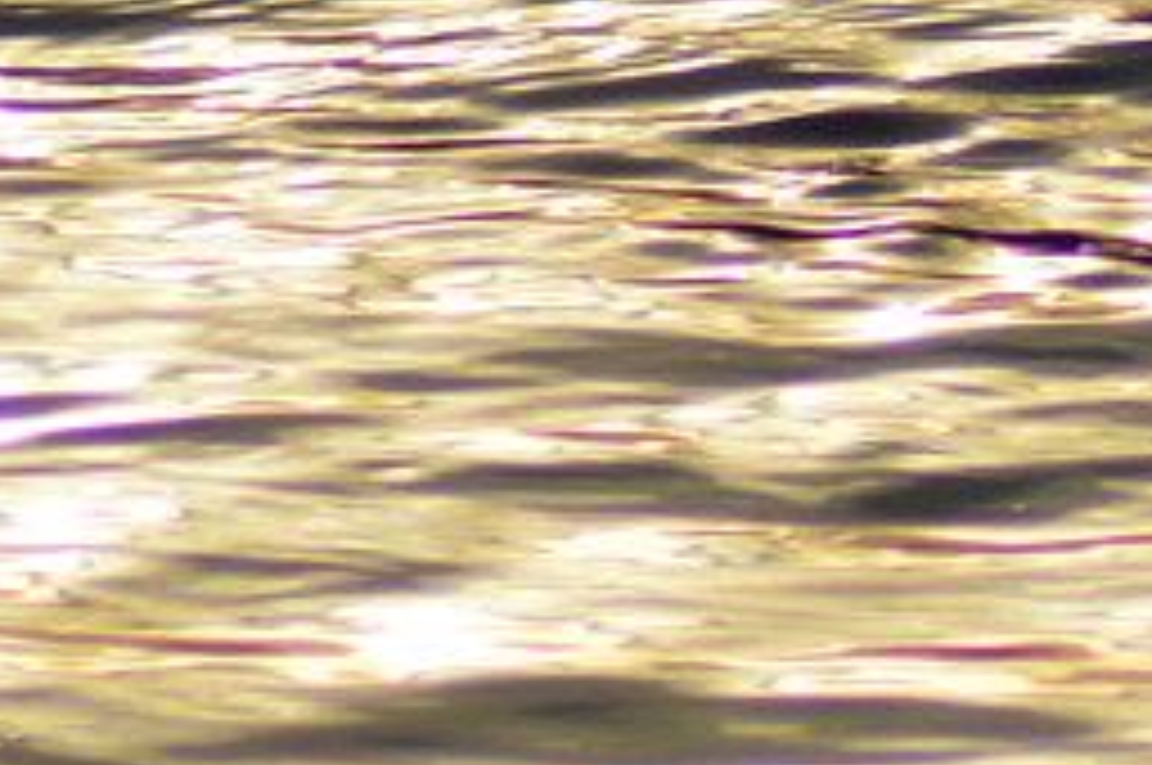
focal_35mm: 2812
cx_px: 3406
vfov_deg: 0.5
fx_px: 89869
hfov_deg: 0.7
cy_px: 194
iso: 110
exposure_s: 1/2000
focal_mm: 300
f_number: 5.6
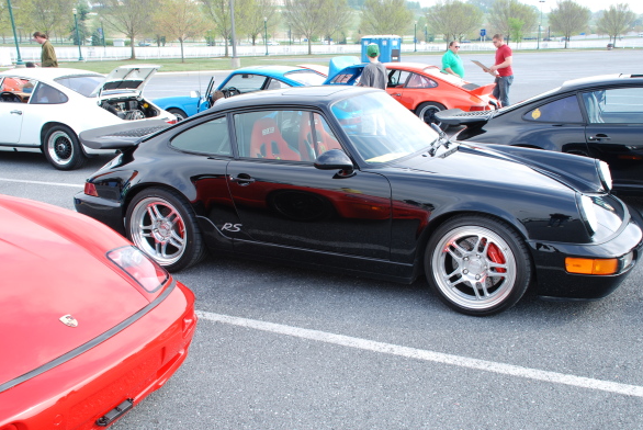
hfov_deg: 53.0
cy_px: 229
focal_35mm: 36
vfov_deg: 36.9
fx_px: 644
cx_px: 347
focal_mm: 22
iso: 100
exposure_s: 1/60
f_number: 7.1
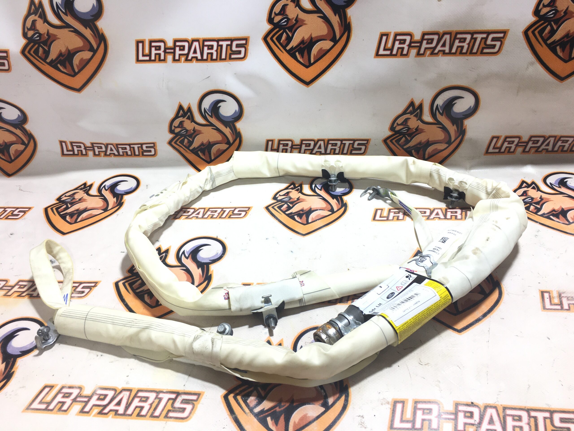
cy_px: 216
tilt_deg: -35.4
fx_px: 481
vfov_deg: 48.2
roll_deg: +4.9
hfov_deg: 61.7
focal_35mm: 29
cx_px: 287
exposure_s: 1/50
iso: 25
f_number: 2.2
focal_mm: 4.15
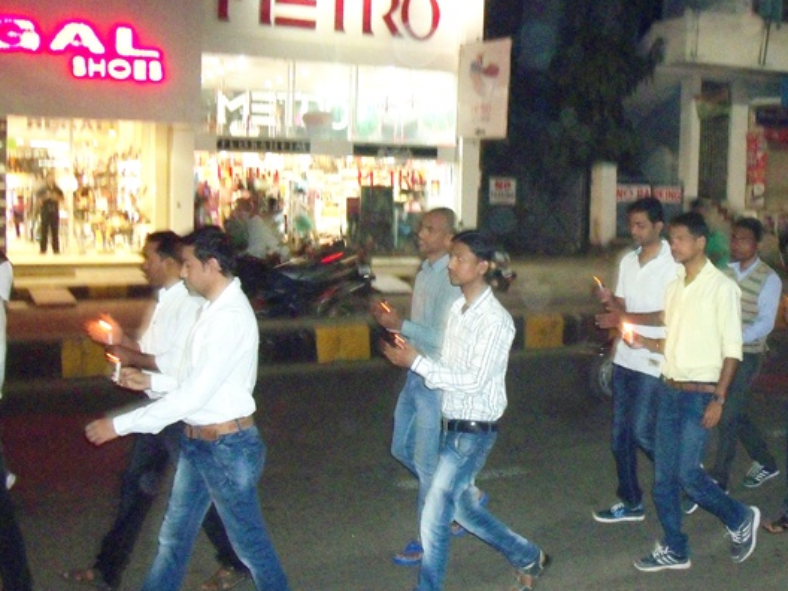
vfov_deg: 30.9
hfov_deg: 39.9
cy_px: 290
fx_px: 1070
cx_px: 527
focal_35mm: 47
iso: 250
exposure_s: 1/30
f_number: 2.9
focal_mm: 5.7
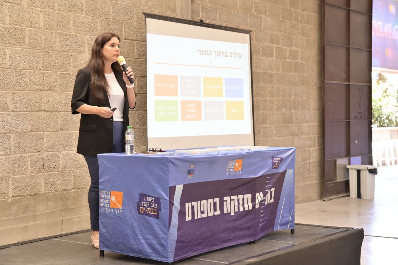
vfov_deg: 20.6
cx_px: 199
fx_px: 729
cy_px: 132
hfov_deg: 30.5
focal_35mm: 66
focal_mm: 66
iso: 1250
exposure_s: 1/160
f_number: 5
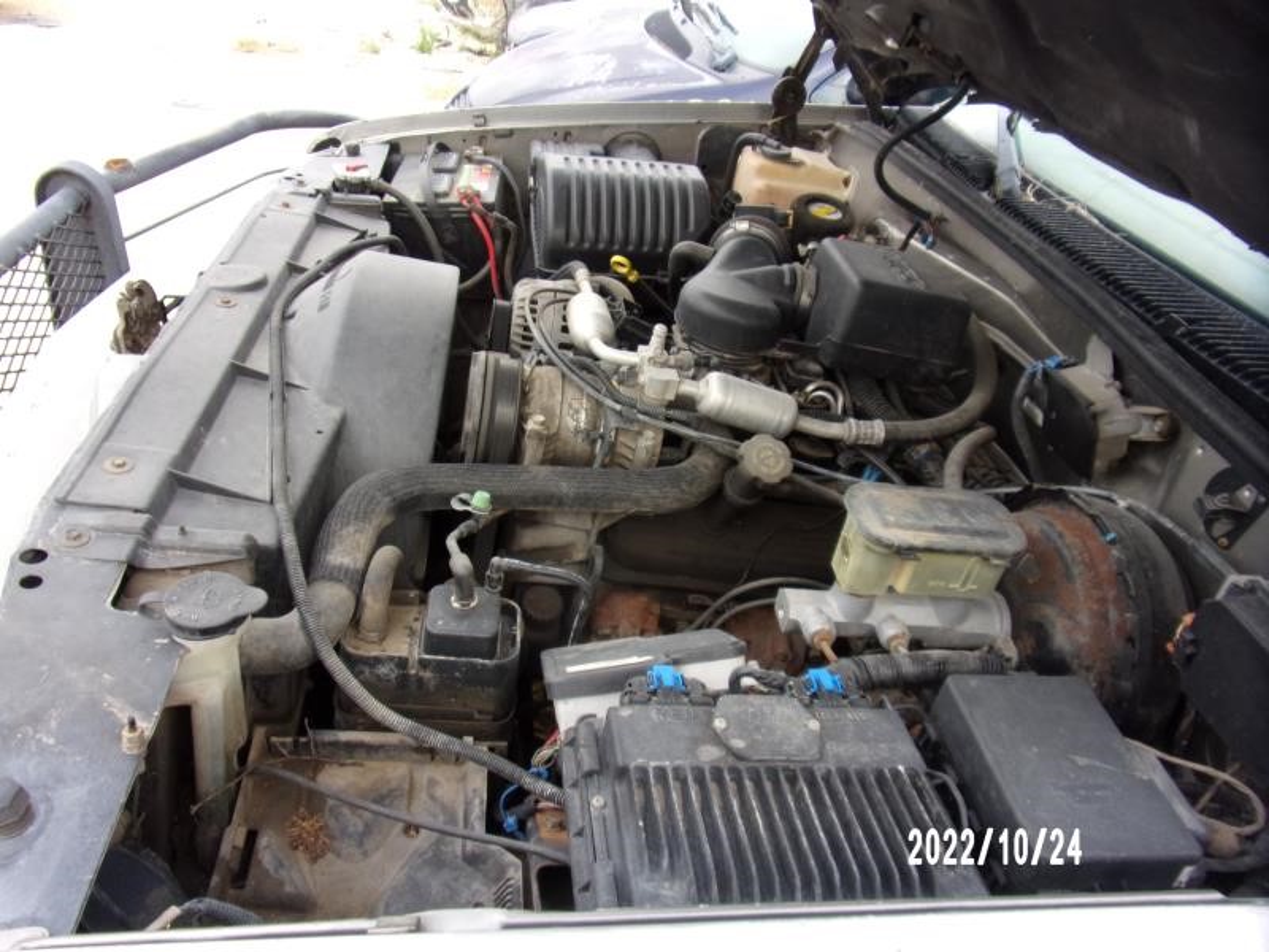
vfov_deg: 56.8
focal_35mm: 24
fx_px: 880
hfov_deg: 71.6
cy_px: 476
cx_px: 634
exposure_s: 1/90
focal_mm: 4.3
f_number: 3.3
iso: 80
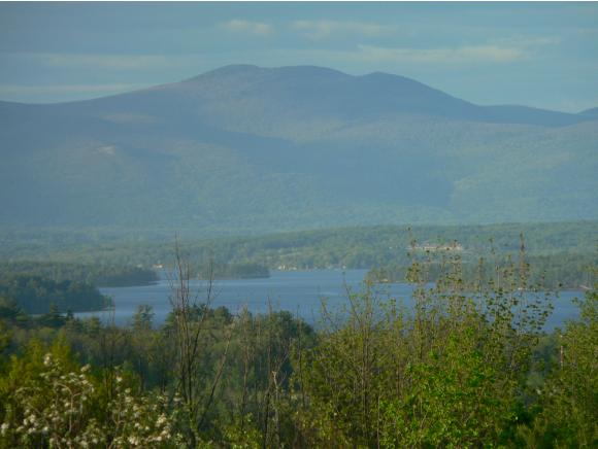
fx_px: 5948
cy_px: 224
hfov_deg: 5.8
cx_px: 299
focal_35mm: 344
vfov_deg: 4.3
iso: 100
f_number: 2.8
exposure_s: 1/1000
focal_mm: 57.2
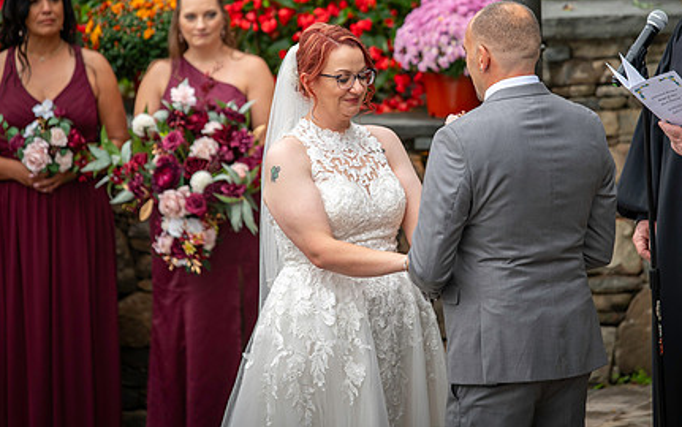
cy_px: 127
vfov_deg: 4.8
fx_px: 5096
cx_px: 429
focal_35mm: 274
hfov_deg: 7.7
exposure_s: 1/160
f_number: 3.2
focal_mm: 200
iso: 320
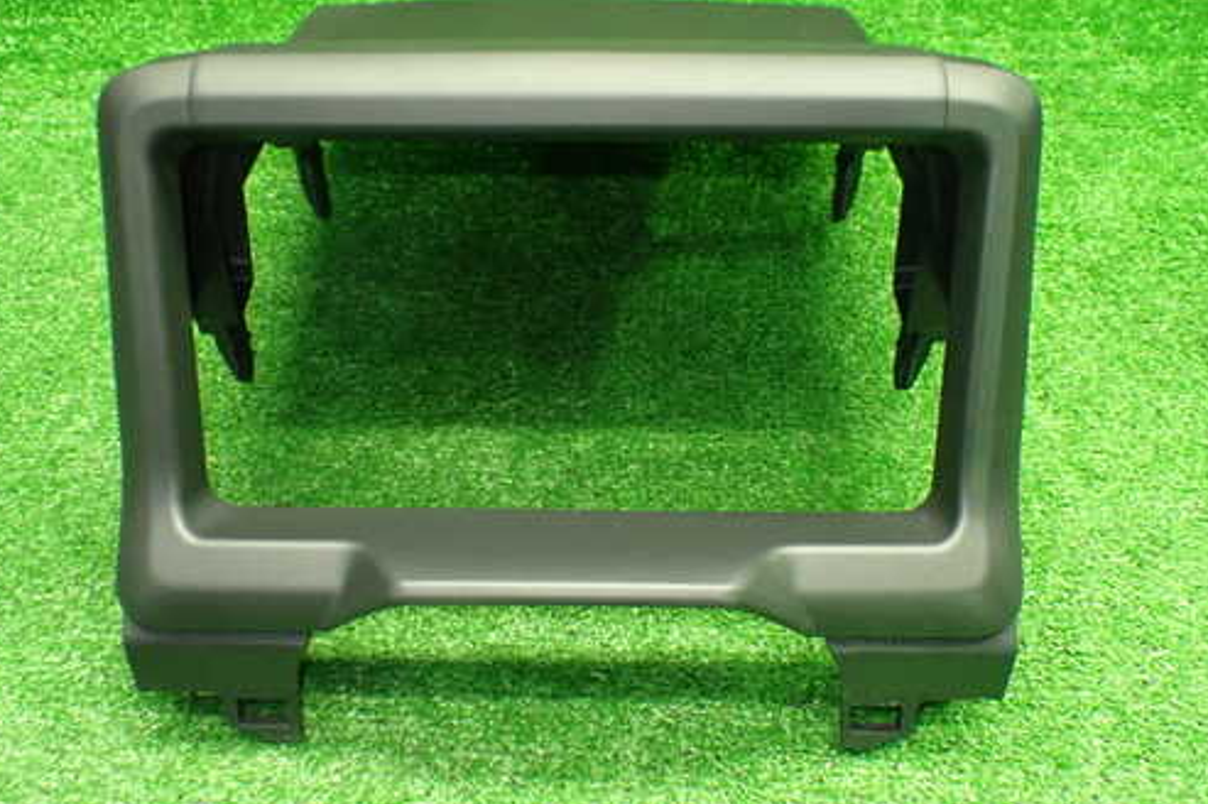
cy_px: 373
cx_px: 581
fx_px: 1274
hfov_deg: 50.7
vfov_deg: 35.0
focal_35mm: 38
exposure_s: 1/50
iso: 800
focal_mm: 5.4
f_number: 2.3
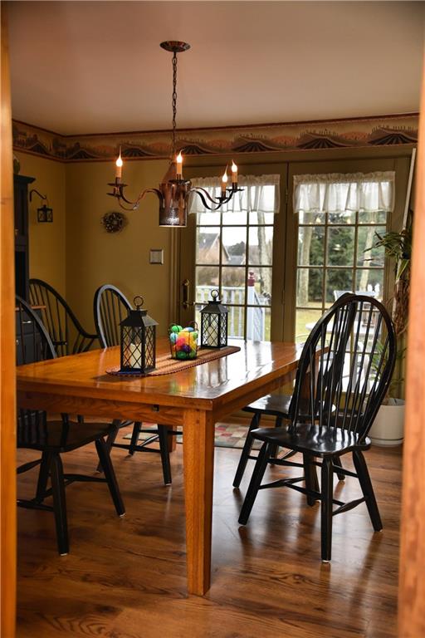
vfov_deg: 50.7
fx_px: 673
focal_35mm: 38
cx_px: 212
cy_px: 319
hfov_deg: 35.1
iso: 800
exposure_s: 1/60
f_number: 4
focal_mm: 38
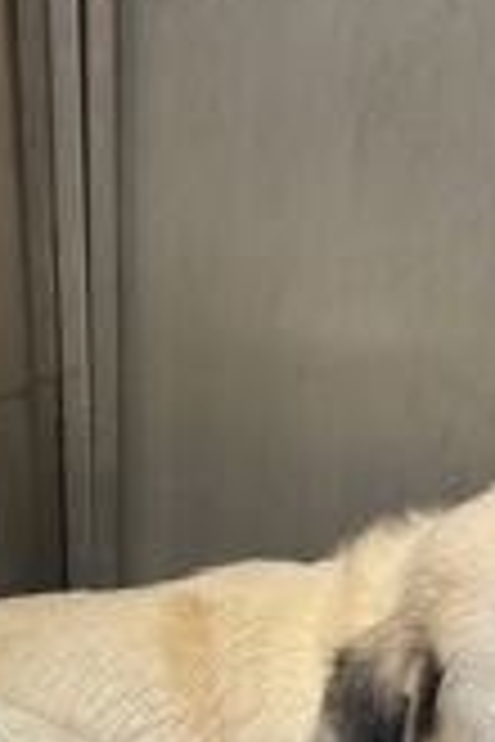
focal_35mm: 69
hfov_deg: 19.7
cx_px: 214
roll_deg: +3.0
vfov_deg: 25.8
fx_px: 1423
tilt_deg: -29.1
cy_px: 913
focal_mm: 5.96
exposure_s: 1/343
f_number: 1.6
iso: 50
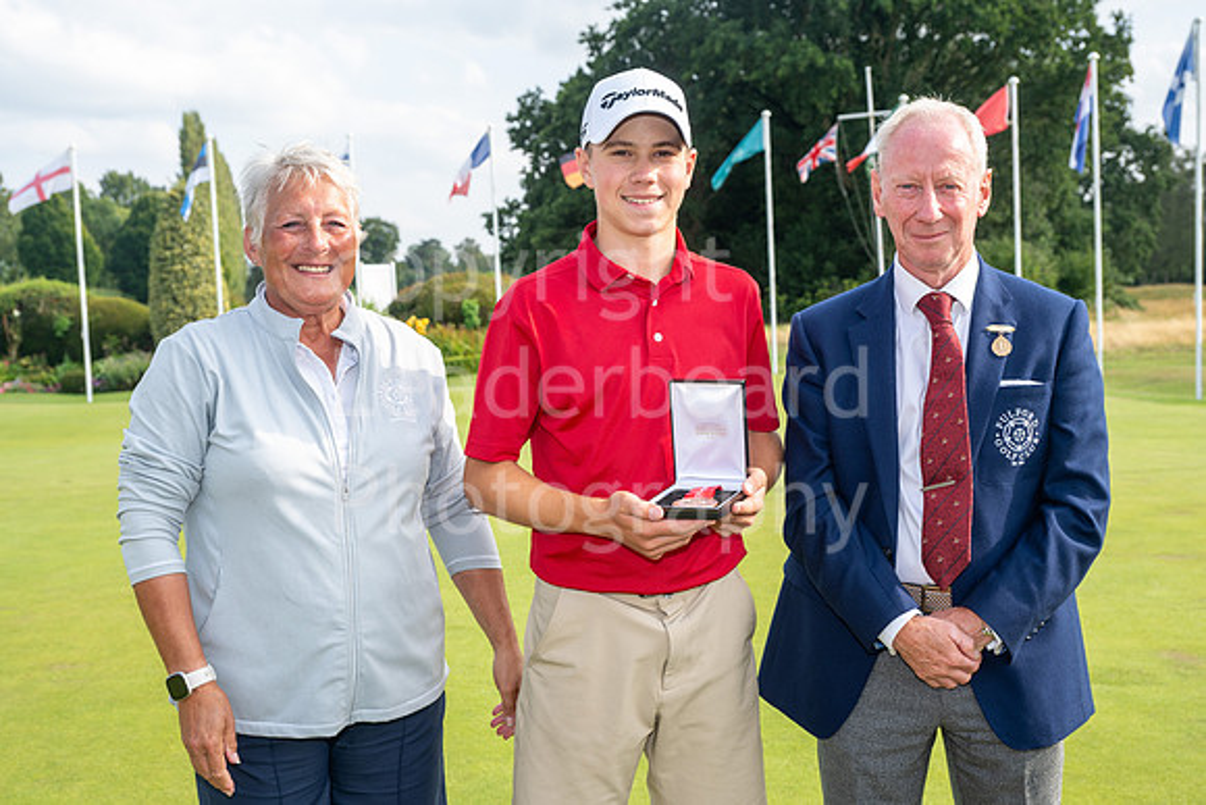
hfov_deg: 44.5
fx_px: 1474
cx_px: 603
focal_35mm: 44
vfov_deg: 30.5
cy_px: 402
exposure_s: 1/200
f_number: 6.3
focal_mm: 44
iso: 125
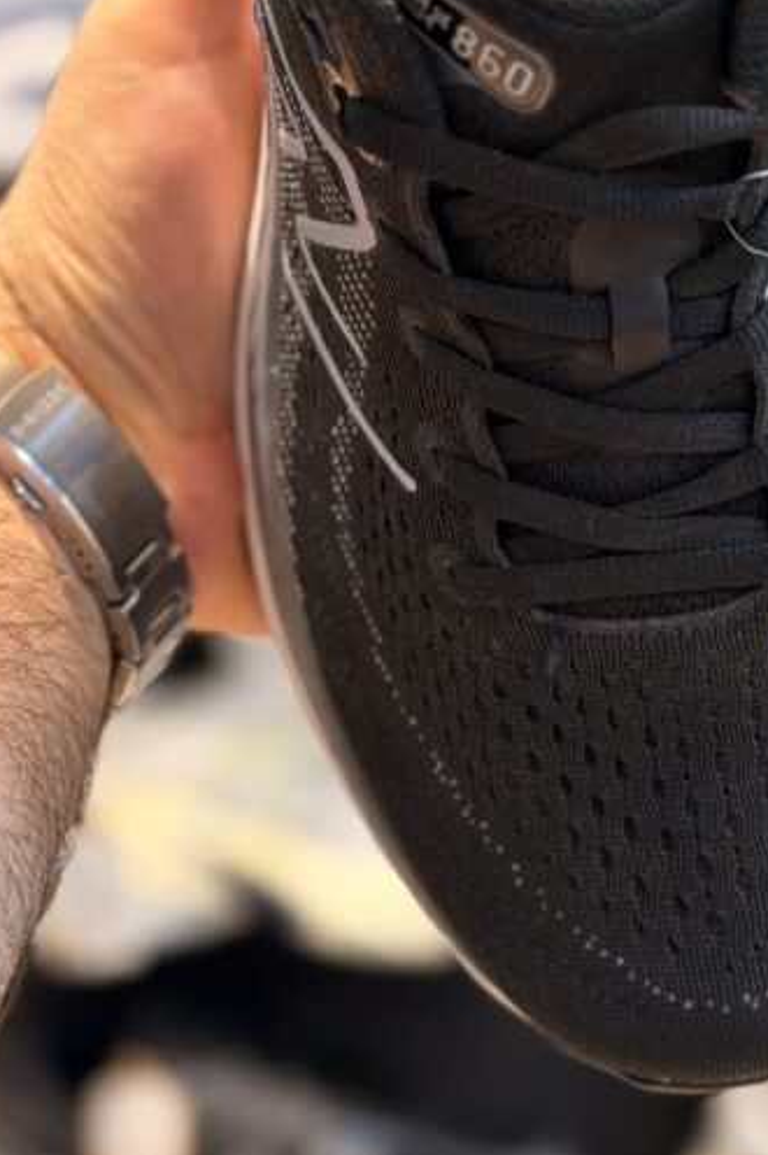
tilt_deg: -9.9
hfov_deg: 14.5
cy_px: 283
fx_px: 3012
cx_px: 600
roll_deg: +1.8
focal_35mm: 94
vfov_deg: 21.5
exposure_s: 1/50
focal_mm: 6.76
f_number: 1.78
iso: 80
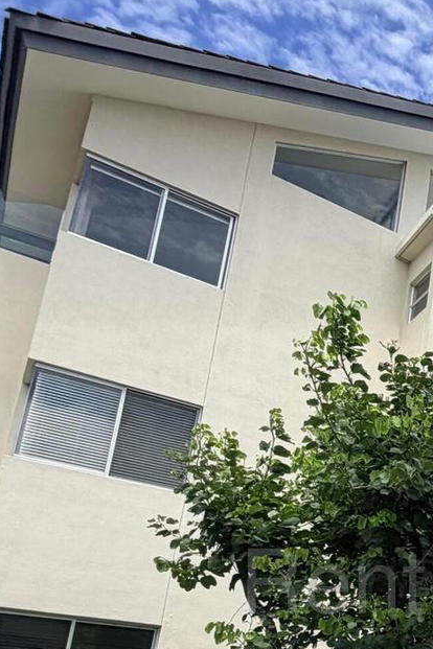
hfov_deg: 21.4
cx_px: 751
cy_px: 581
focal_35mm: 45
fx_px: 812
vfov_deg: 40.4
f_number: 2.2
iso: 20
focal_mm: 2.22
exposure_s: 1/770
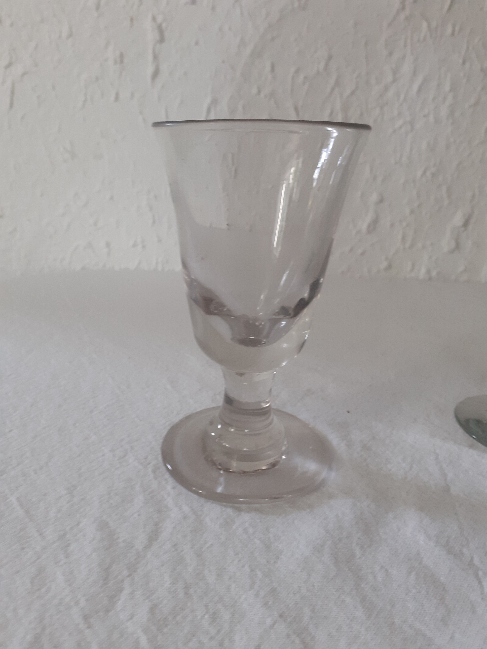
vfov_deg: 65.3
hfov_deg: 51.4
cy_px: 324
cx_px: 244
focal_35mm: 27
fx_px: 506
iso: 160
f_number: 1.9
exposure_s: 1/50
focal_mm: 3.6
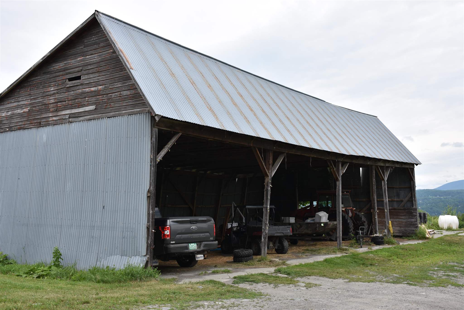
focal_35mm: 36
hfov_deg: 53.1
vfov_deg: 36.9
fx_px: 464
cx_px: 232
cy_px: 155
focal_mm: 24
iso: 100
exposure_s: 1/250
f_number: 7.1
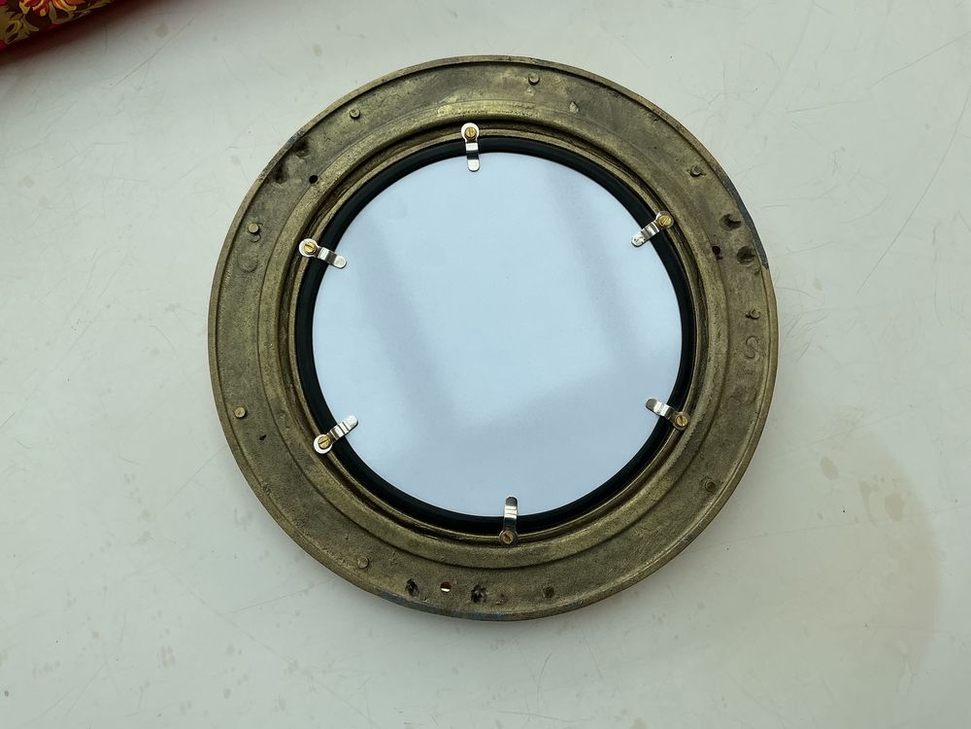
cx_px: 486
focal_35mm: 29
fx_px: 813
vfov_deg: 48.2
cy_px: 364
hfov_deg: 61.7
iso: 25
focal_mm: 3
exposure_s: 1/529
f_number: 1.8
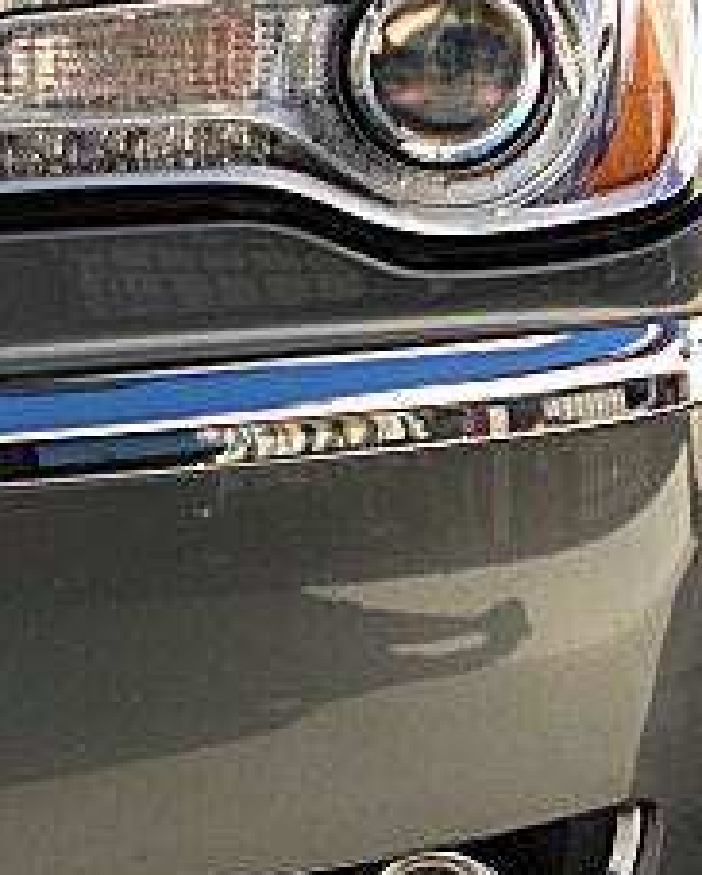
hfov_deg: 15.3
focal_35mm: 99
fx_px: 2568
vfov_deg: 19.4
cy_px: 424
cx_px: -8
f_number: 2.8
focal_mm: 6.3
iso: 50
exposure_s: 1/250
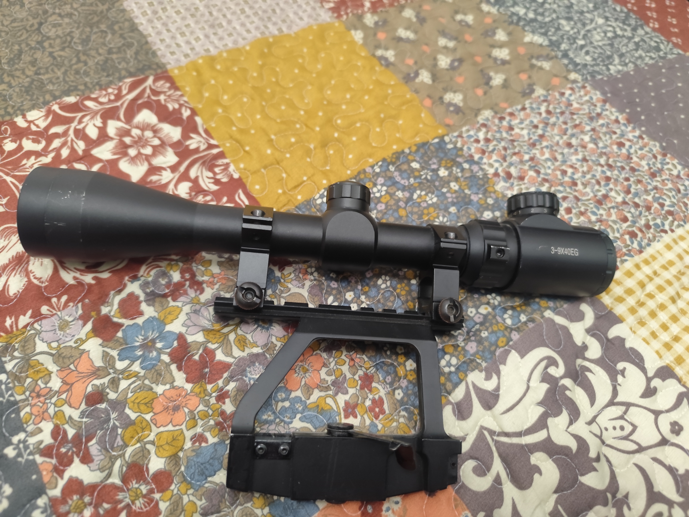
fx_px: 458
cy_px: 258
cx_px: 344
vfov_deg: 58.9
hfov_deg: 73.9
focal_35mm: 23
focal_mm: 6.14
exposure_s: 1/25
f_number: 1.65
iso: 1600
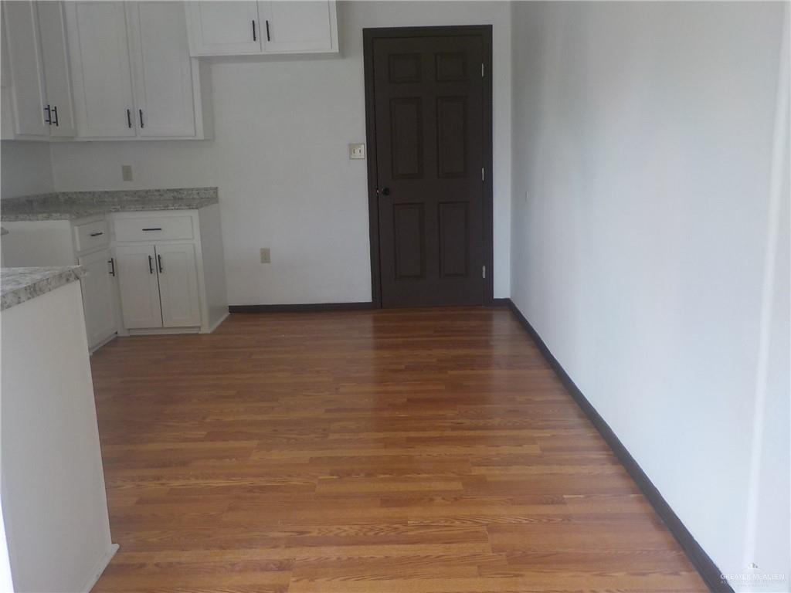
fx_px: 686
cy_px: 296
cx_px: 396
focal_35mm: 30
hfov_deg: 60.0
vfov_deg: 46.8
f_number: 3.3
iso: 125
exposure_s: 1/40
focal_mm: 4.1
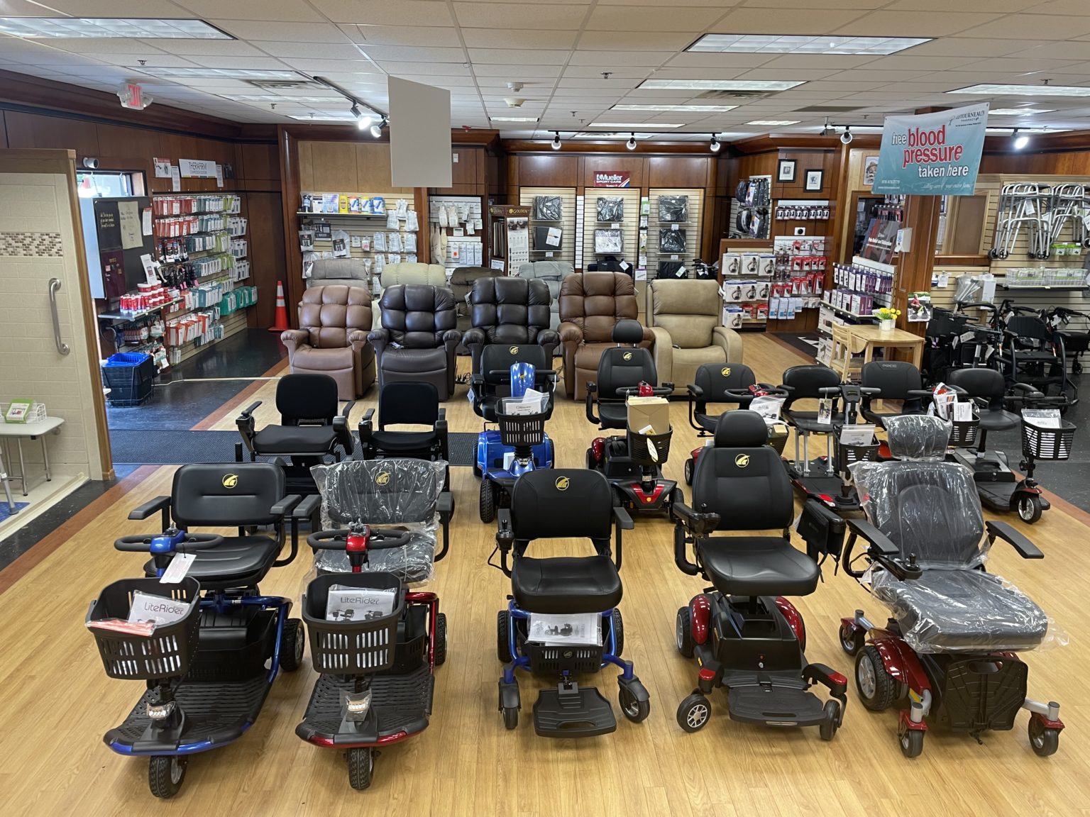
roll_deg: -0.5
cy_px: 408
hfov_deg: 67.3
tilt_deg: -13.9
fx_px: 819
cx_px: 545
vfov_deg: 53.1
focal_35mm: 26
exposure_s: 1/60
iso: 100
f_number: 1.6
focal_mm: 4.2
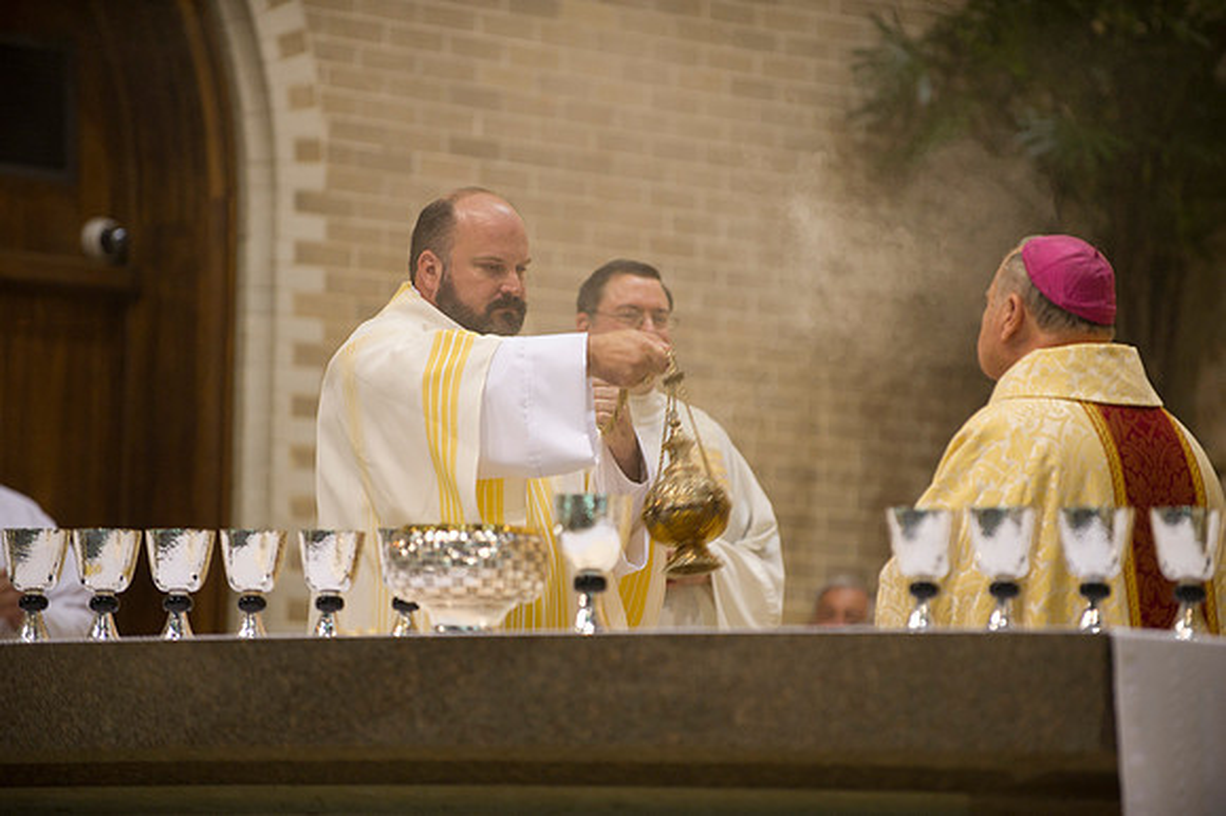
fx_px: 6807
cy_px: 408
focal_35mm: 200
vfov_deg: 6.9
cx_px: 613
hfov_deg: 10.3
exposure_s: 1/125
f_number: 2.8
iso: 2000
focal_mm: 200
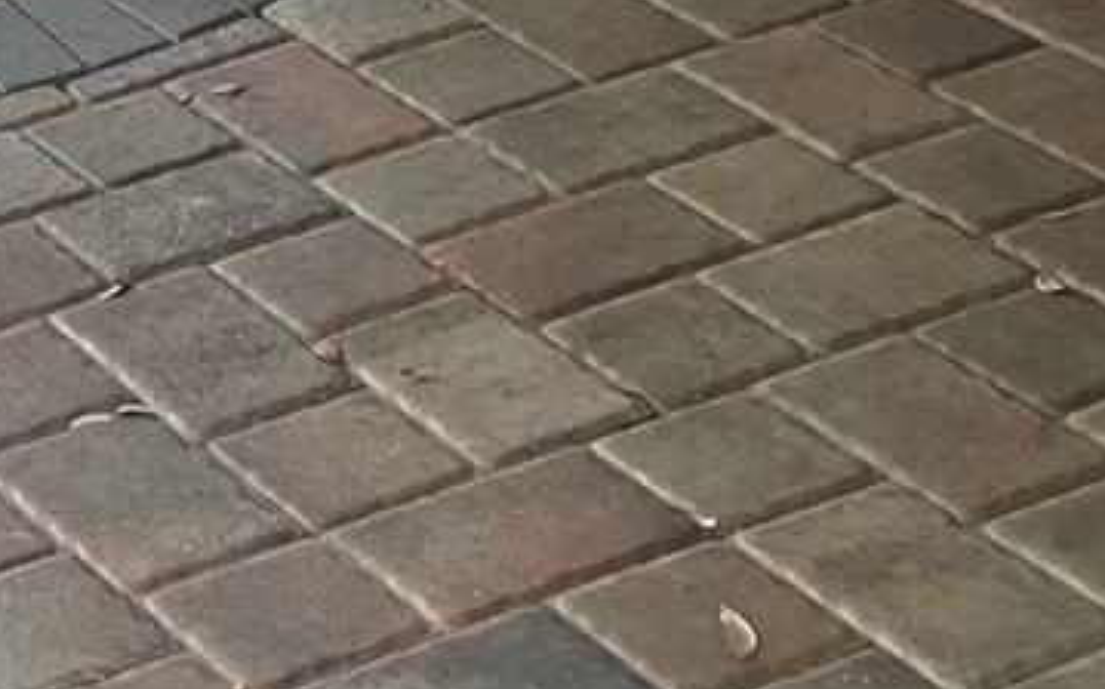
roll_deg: -0.3
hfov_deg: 16.0
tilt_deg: -5.8
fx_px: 3702
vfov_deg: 9.5
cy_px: -941
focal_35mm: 123
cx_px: -363
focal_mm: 4.2
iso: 40
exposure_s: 1/121
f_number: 1.6
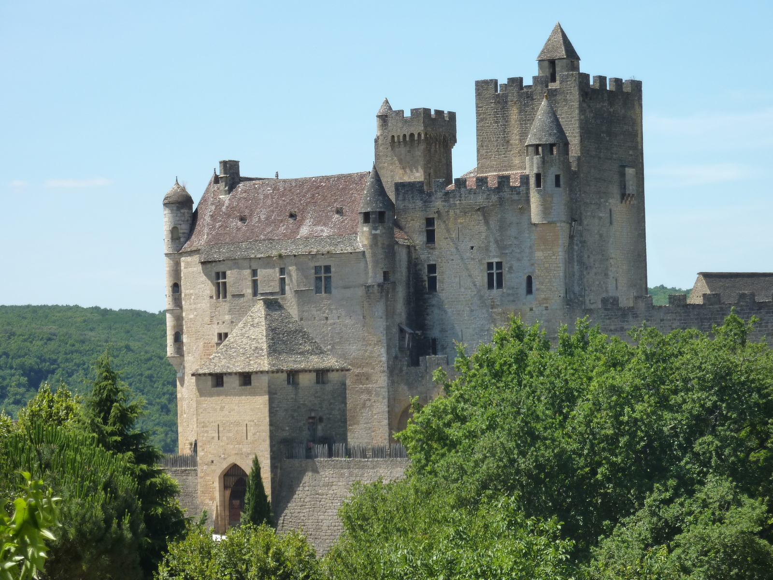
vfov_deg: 12.5
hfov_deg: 16.6
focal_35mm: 119
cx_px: 386
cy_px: 290
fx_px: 2657
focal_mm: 19.5
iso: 125
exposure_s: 1/400
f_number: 4.4
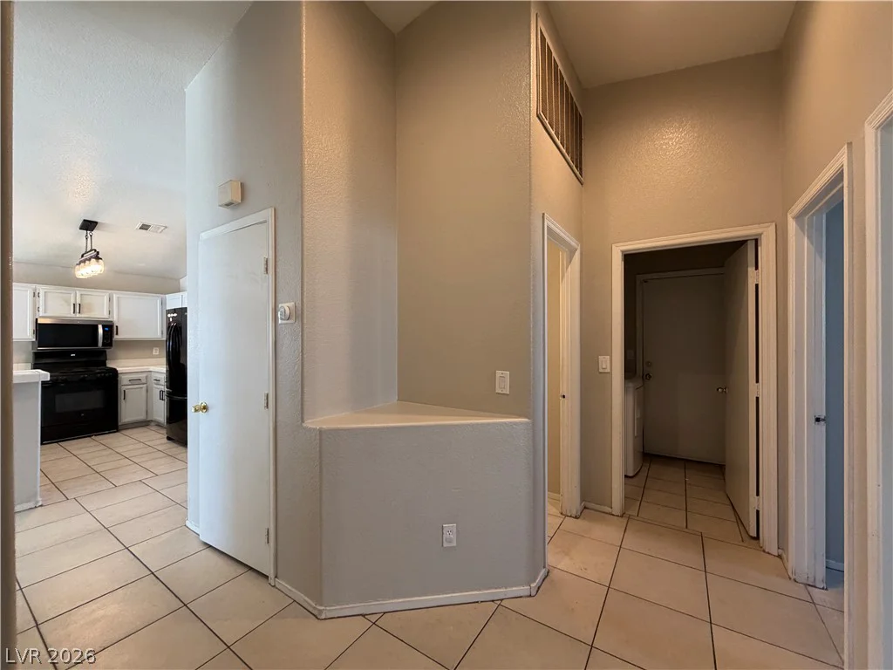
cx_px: 446
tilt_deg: +0.4
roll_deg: +0.7
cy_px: 335
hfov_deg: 102.1
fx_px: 361
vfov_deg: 85.7
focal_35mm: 14
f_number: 2.2
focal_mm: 2.22
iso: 250
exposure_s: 1/60
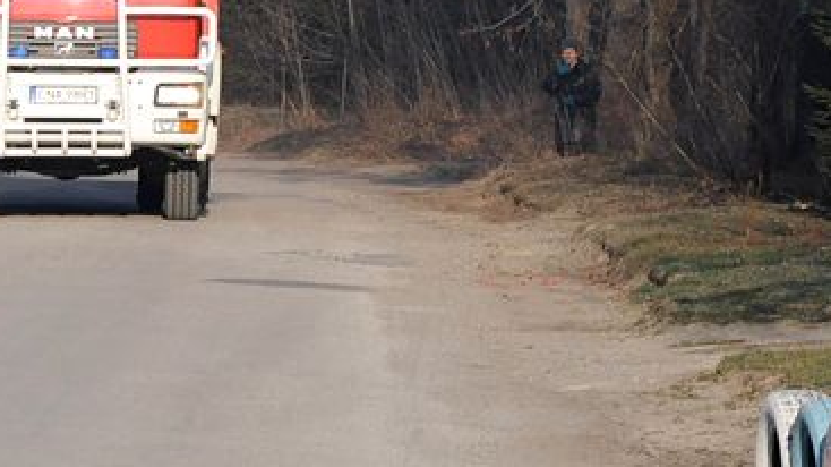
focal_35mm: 382
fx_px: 8418
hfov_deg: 5.6
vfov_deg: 3.2
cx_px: 82
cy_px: 74
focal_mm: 105
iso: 1250
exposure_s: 1/2000
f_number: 11
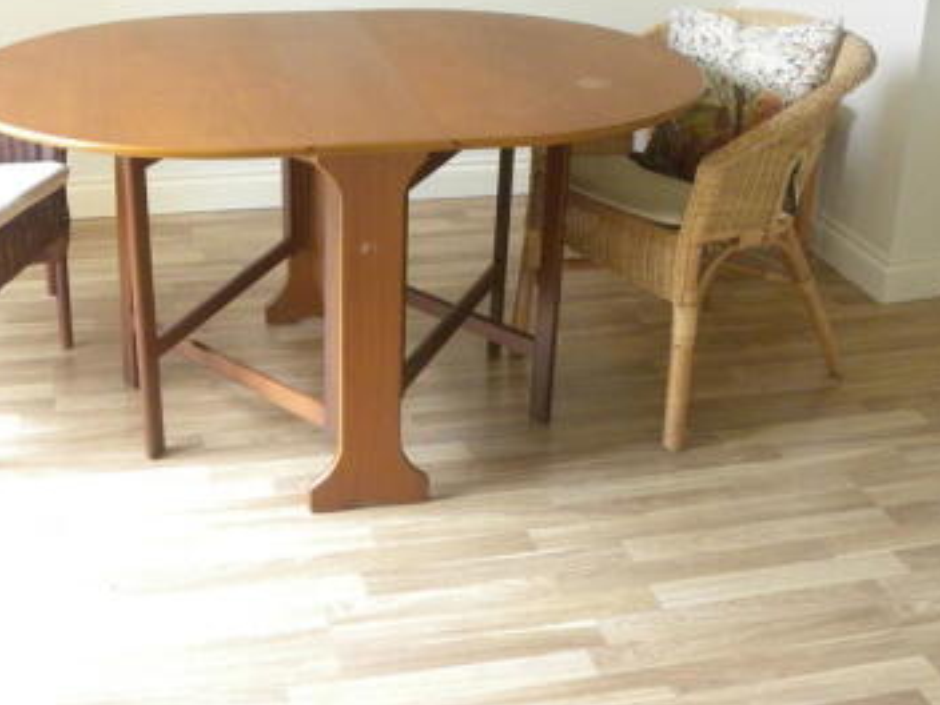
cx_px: 365
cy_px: 159
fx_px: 1303
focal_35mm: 48
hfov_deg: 39.4
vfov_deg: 29.7
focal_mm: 5.2
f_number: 2.8
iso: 372
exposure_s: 1/66.1
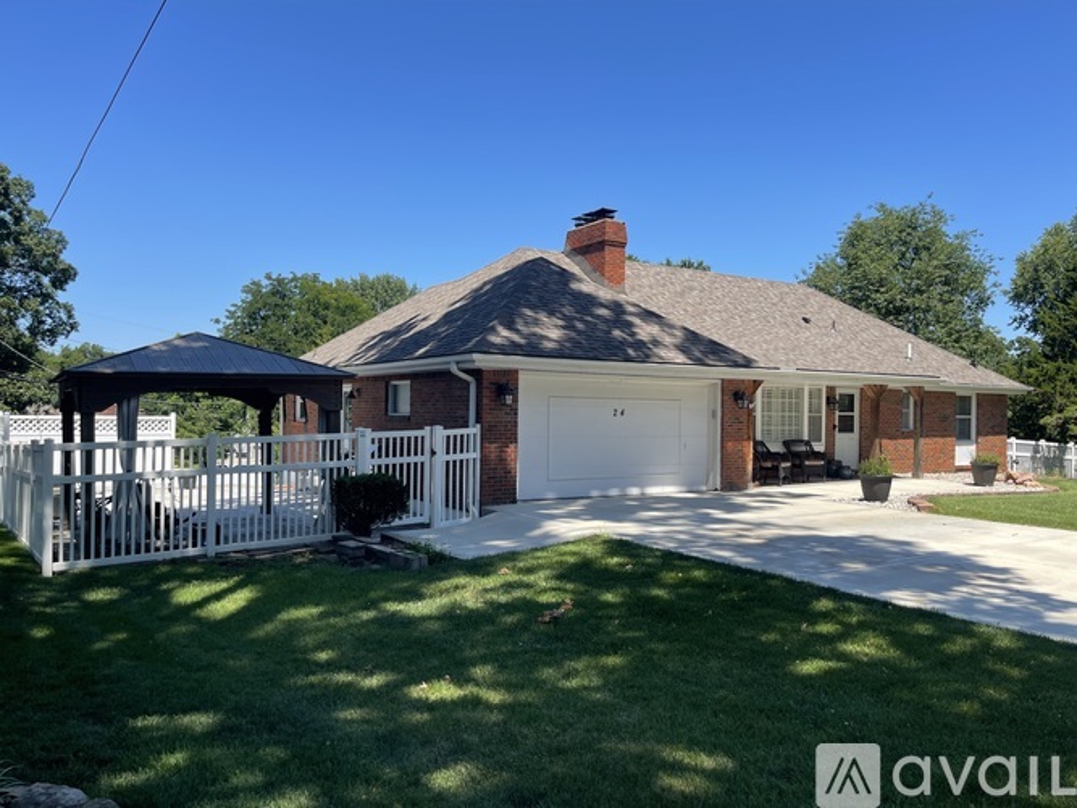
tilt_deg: -0.6
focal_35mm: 25
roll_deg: -0.8
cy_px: 404
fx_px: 778
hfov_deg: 69.4
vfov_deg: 54.9
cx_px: 538
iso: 32
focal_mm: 5.1
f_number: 1.6
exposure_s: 1/2049
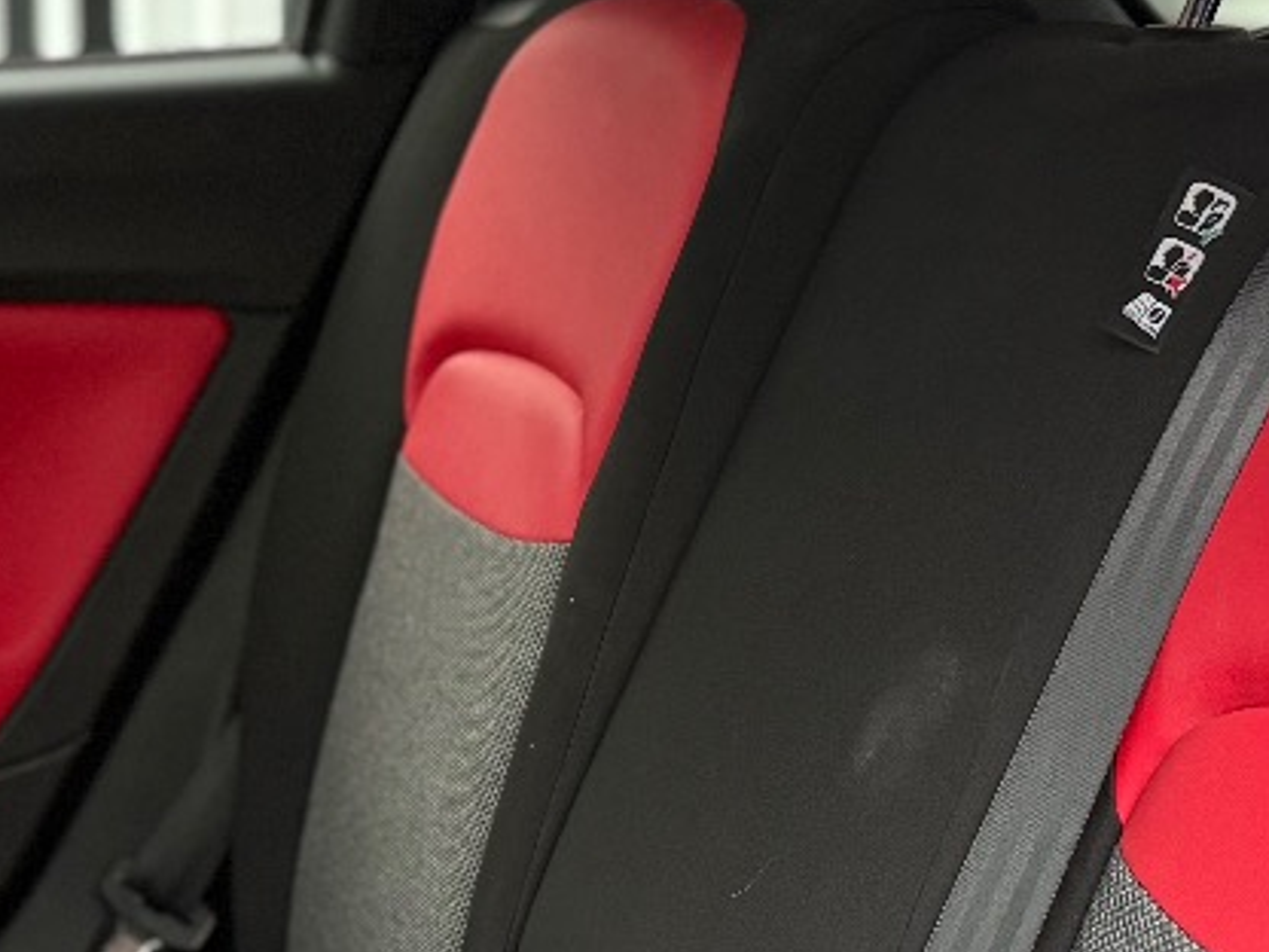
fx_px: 3043
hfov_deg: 23.2
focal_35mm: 83
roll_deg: +0.3
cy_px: 458
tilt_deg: -10.1
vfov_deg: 17.8
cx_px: 256
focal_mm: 6.76
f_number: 1.78
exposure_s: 1/60
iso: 320
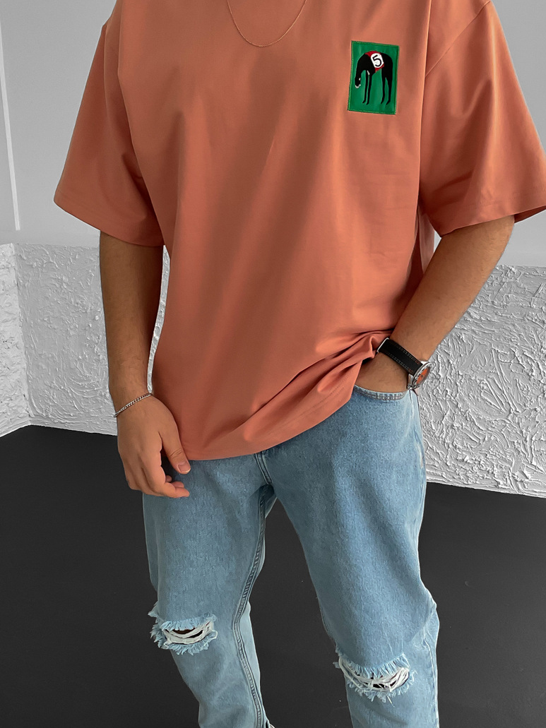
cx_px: 316
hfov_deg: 32.1
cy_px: 386
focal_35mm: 45
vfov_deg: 42.1
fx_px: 947
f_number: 1.8
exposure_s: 1/90
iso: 64
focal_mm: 3
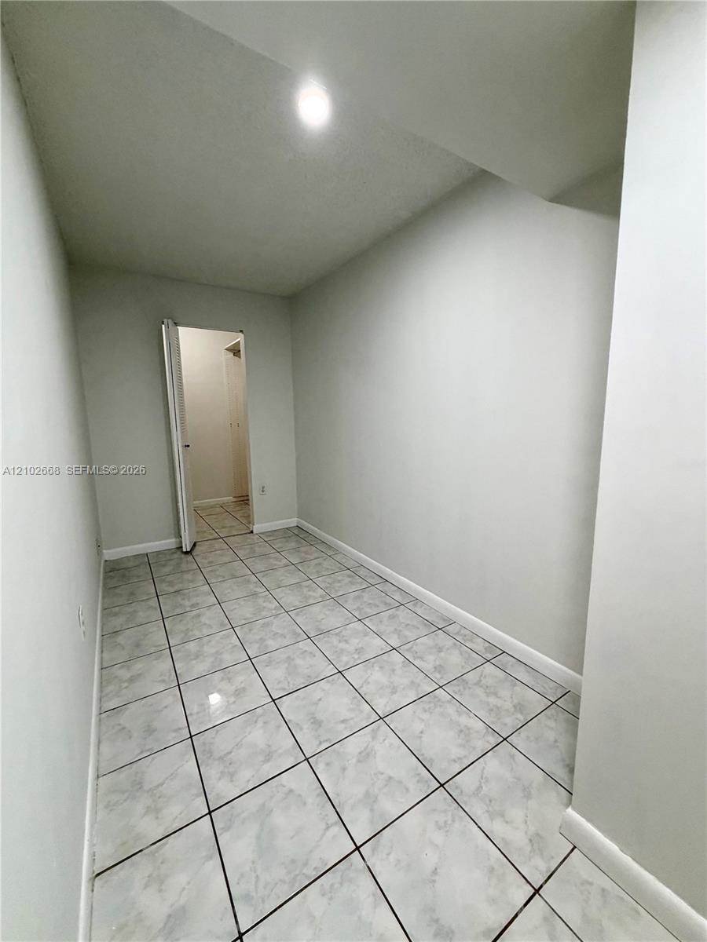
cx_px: 354
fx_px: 381
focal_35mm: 14
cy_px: 471
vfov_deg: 102.1
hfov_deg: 85.7
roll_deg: +0.2
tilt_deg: -9.1
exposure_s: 1/120
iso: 200
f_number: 2.2
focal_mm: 2.22
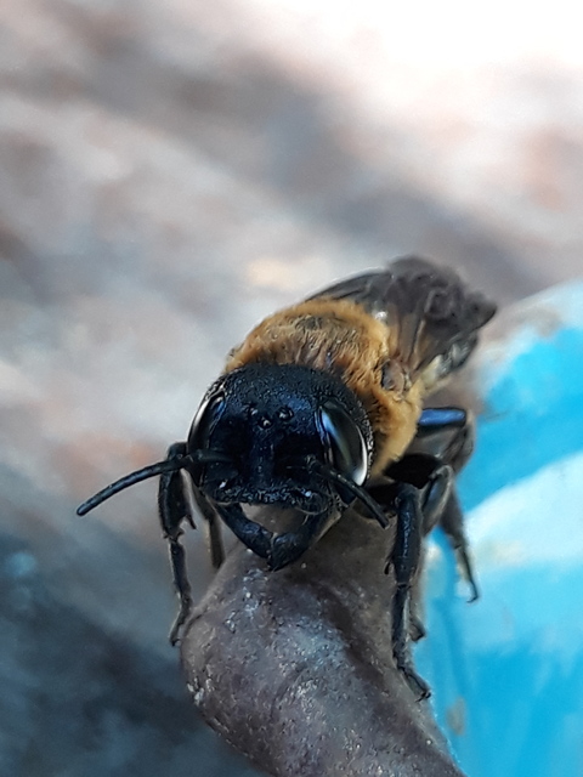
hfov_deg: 51.4
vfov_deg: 65.3
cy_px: 388
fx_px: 606
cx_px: 292
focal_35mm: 27
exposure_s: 1/50
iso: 80
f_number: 1.7
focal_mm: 3.71
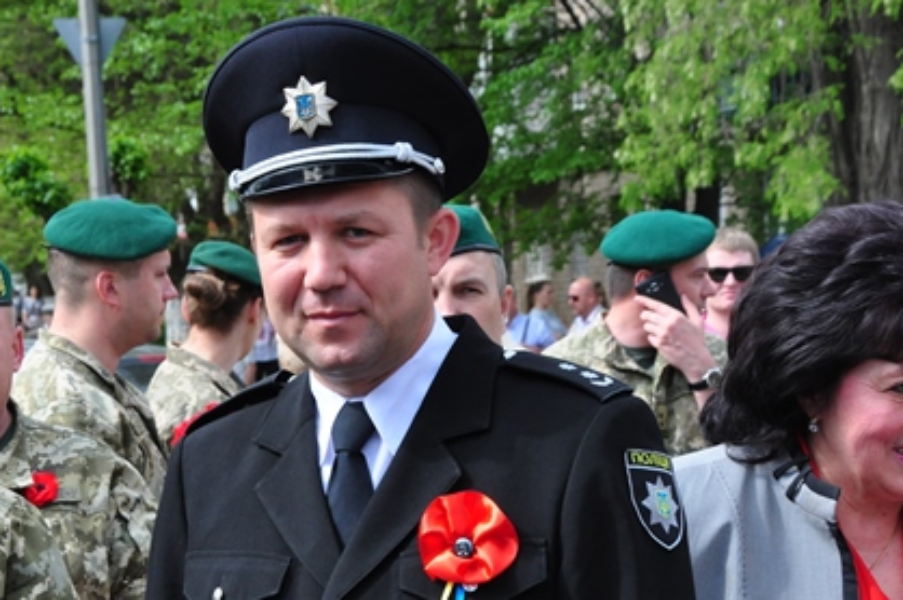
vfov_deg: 12.2
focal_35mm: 112
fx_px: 2807
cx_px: 296
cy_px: 426
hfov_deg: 18.2
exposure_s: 1/500
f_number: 10
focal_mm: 52
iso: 800
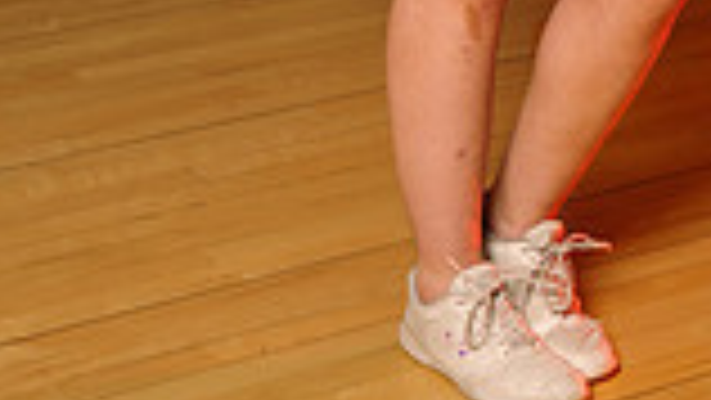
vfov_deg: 8.1
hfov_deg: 15.2
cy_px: -512
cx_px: 558
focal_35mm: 140
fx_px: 2640
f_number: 6.3
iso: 250
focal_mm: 47
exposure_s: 1/250
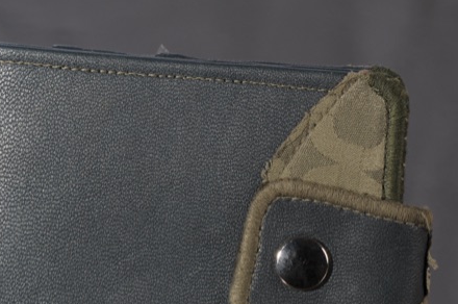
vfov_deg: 4.0
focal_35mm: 341
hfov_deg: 6.1
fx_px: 4331
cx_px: 218
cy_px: 254
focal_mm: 125
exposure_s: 1/125
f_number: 11
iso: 200
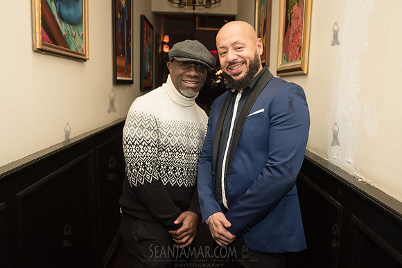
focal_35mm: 32
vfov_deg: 41.1
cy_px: 134
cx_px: 201
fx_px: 357
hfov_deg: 58.7
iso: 1600
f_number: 4.5
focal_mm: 32
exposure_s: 1/250
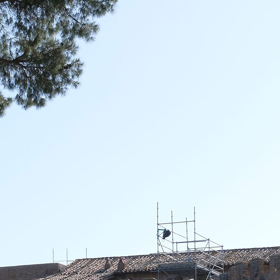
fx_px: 1025
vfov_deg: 15.3
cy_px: 277
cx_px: 102
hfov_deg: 15.5
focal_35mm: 112
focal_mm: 29.2
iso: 200
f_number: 8
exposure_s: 1/280
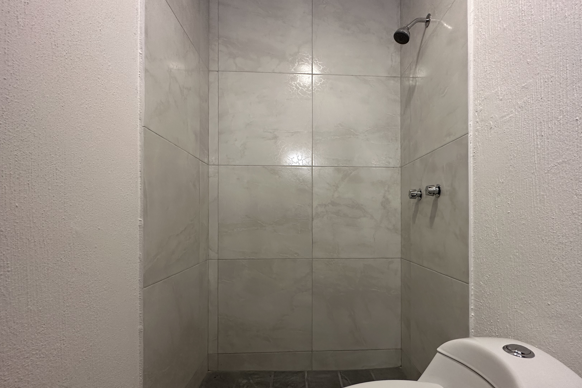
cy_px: 218
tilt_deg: +0.2
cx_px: 315
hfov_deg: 89.8
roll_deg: -0.3
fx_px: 291
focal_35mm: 18
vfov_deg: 67.1
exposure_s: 1/120
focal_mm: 2.22
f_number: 2.2
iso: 250
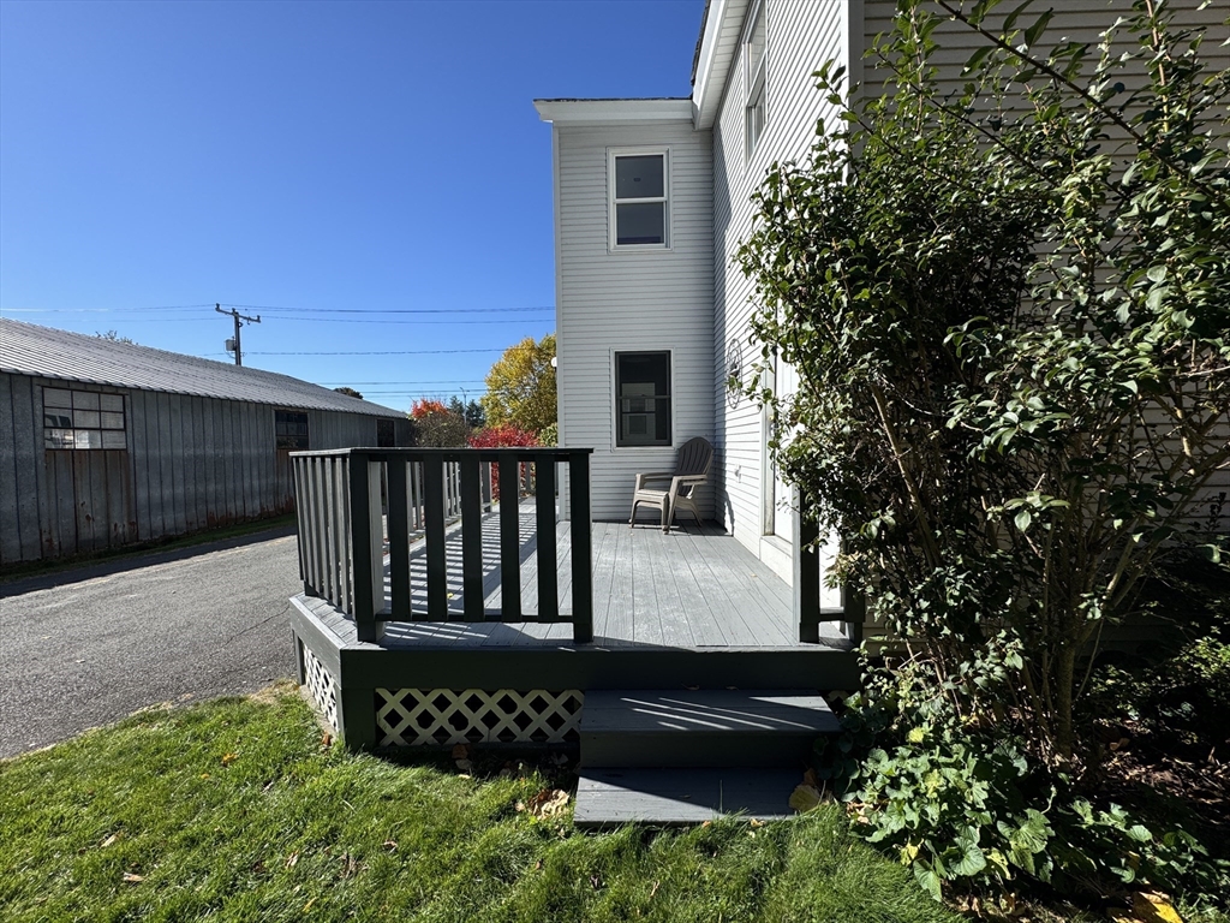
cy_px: 462
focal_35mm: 14
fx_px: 497
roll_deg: -0.1
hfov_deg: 102.1
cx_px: 615
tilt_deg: -1.7
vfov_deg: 85.7
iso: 40
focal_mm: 2.22
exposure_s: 1/1506
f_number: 2.2
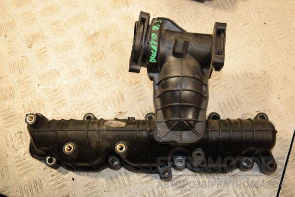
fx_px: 320
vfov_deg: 34.2
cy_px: 98
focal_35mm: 39
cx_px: 148
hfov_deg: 49.6
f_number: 5
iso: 800
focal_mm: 26
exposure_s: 1/200
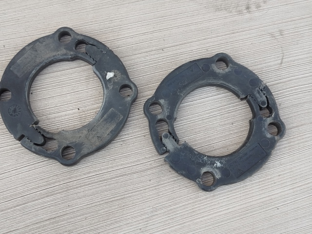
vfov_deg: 30.3
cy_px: 117
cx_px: 156
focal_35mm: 48
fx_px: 433
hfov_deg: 39.7
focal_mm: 5.31
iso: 100
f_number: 1.7
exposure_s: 1/100
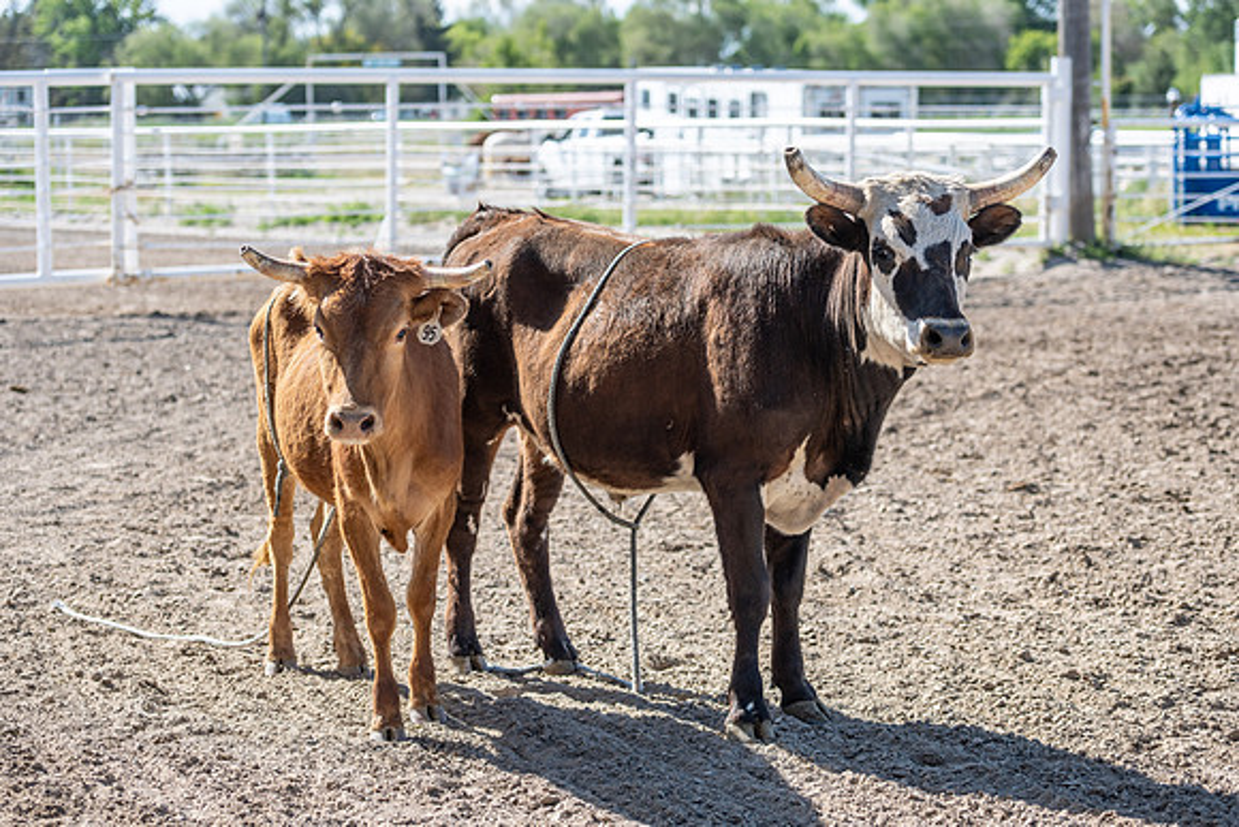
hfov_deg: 27.1
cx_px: 640
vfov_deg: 18.3
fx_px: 2571
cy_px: 398
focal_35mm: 75
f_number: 2.8
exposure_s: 1/1250
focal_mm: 70
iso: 64
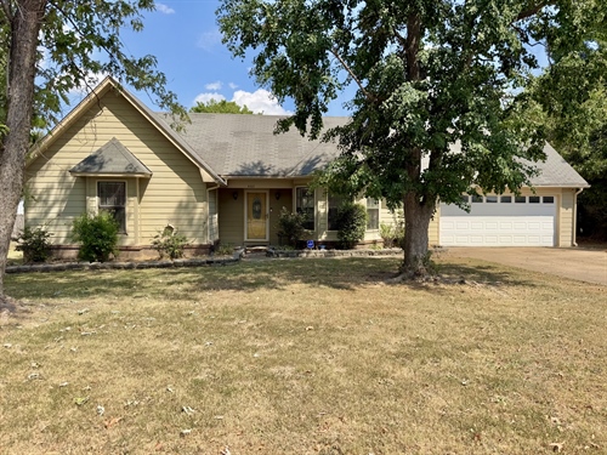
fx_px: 421
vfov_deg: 56.8
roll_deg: +0.5
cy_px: 228
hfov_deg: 71.6
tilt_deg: -3.1
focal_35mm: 24
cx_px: 304
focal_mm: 6.76
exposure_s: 1/3279
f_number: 1.78
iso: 80
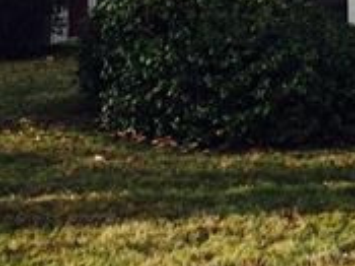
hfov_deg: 18.0
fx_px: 1086
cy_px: -91
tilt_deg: +4.7
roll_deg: -0.1
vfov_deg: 13.4
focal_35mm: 106
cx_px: 371
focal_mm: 4.15
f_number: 2.2
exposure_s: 1/791
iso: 32
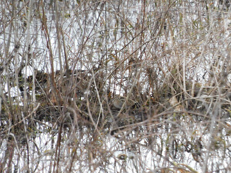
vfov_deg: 1.2
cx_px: 116
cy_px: 86
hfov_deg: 1.7
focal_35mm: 1200
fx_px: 8008
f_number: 6
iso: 800
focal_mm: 215
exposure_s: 1/200
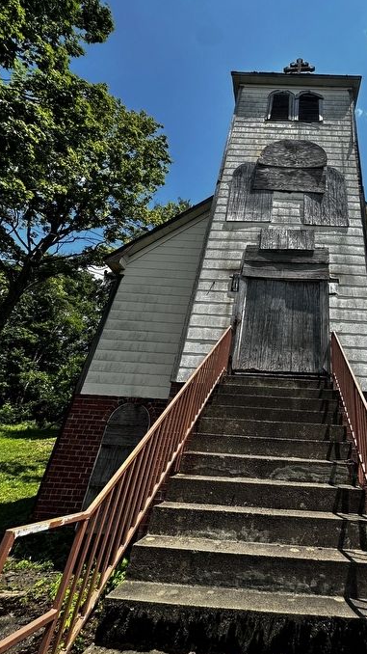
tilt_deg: +29.4
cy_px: 290
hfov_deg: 57.2
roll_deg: -4.5
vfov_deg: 92.3
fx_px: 312
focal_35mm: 18
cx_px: 284
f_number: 2.2
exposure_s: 1/1531
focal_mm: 2.22
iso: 40
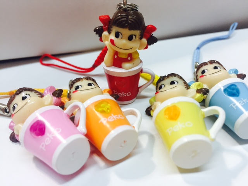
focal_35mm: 29
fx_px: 208
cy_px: 93
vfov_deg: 48.2
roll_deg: -4.5
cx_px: 124
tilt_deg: -33.5
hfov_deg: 61.7
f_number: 2.2
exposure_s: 1/33
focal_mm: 4.15
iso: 40
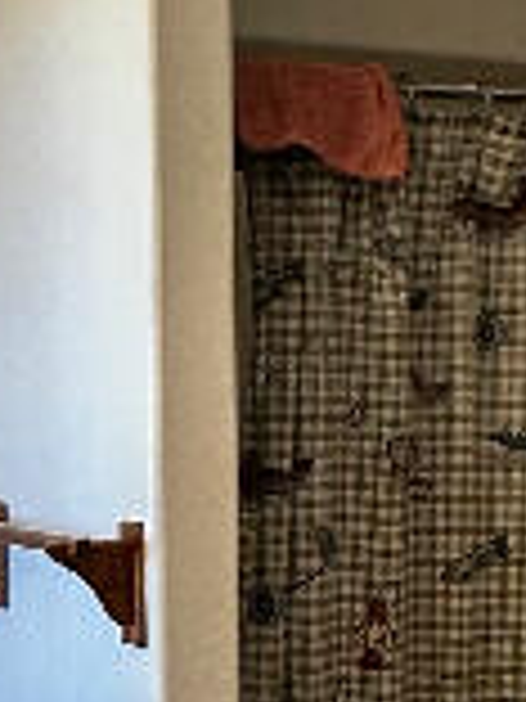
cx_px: 40
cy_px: 603
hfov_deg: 15.8
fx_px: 1864
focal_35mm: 92
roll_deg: +1.6
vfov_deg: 20.9
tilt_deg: -5.5
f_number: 2.2
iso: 160
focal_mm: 2.22
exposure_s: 1/120
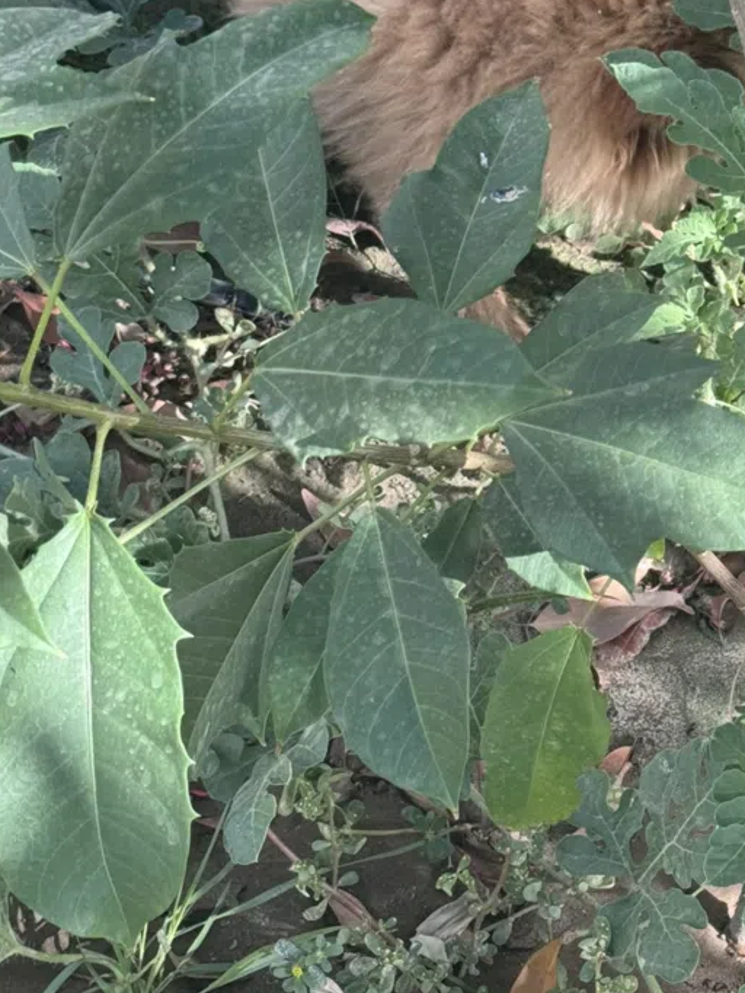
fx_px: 2756
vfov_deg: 20.4
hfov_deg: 15.4
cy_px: 339
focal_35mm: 96
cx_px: 423
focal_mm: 6.76
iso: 64
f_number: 1.78
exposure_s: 1/535
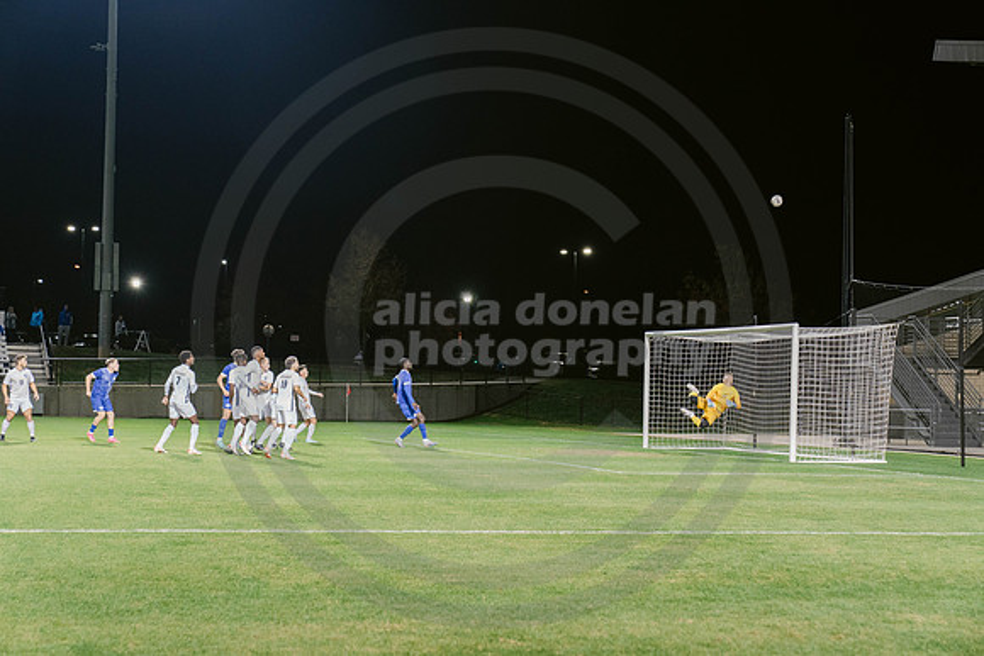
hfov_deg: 28.8
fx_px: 1914
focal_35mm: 70
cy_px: 328
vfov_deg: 19.5
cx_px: 492
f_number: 4
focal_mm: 70
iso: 2500
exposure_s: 1/125
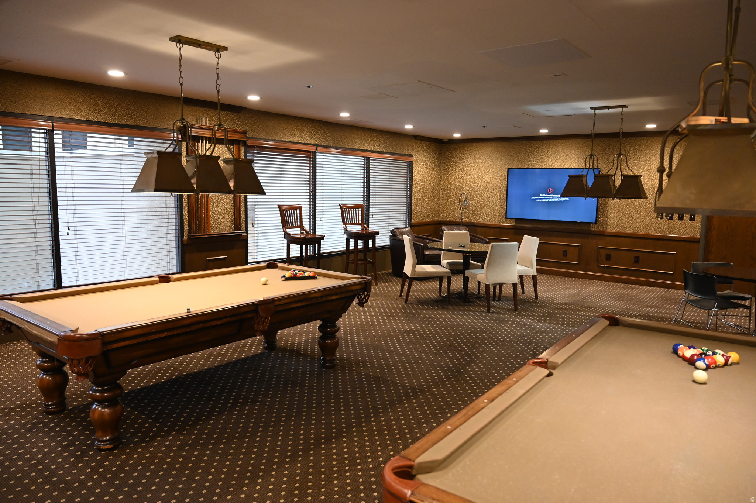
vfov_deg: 50.4
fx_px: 535
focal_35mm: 26
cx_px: 378
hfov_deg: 70.5
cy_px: 252
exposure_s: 1/80
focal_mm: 25.5
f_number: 4
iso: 3200
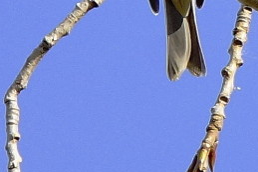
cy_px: -90
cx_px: 228
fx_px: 17443
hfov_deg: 0.8
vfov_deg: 0.6
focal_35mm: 2437
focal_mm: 600
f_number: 6.3
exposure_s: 1/1600
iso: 800
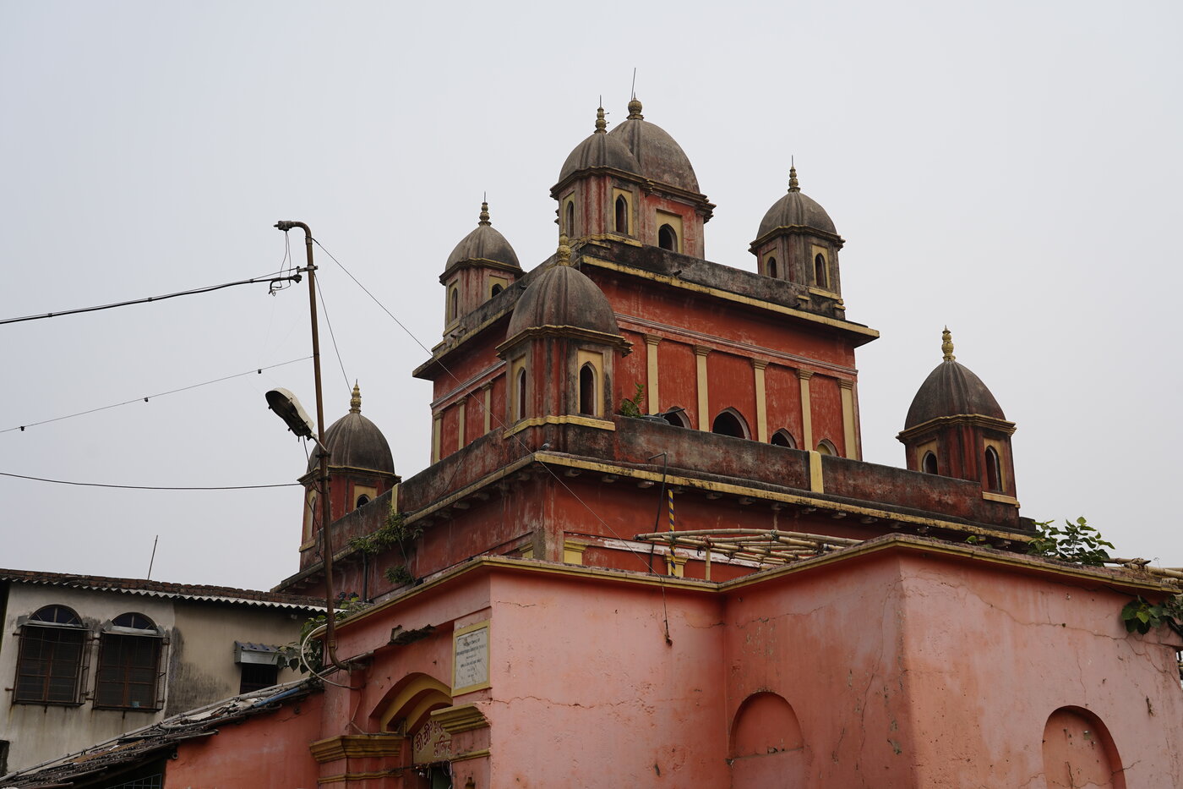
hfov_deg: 48.5
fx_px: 1314
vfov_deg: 33.4
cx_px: 592
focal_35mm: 40
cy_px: 394
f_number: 7.1
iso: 200
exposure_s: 1/640
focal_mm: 40
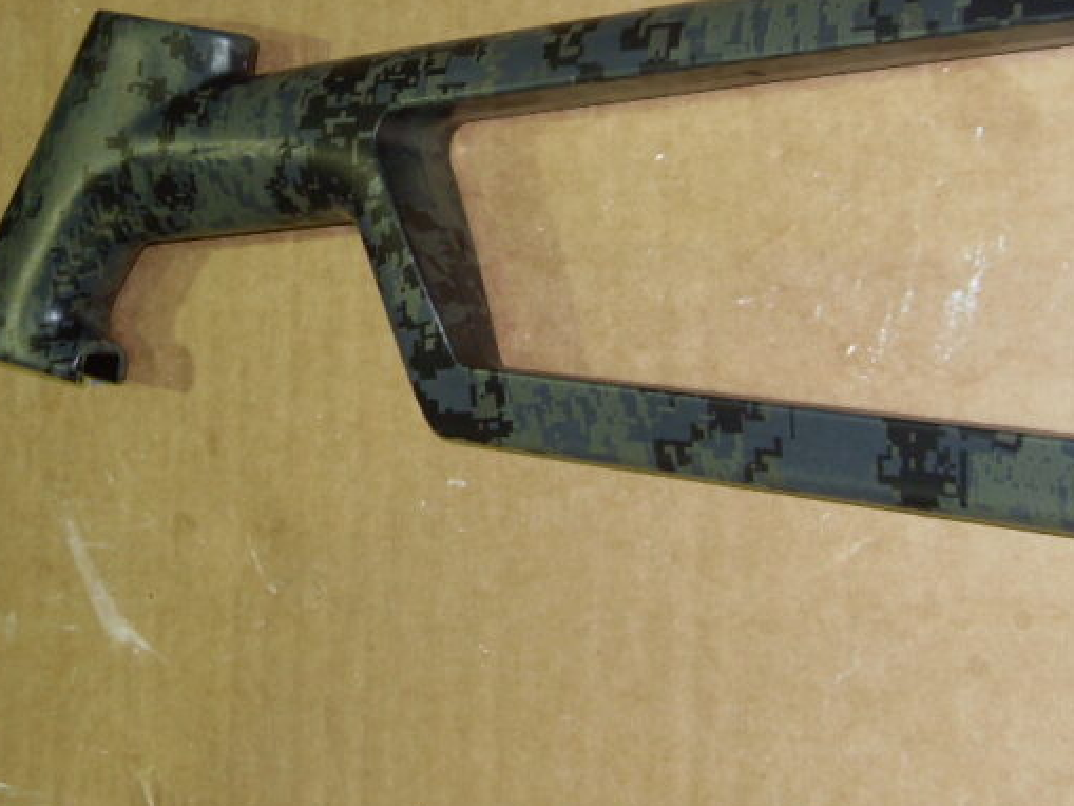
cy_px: 219
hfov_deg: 34.9
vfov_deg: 26.3
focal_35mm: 55
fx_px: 1707
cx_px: 513
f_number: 2.8
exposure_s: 1/45
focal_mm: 6.3
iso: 100
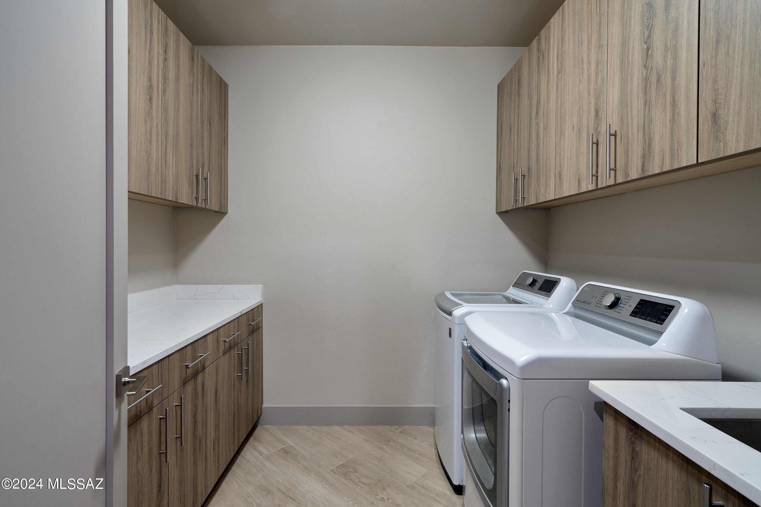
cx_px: 380
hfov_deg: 96.7
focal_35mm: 16
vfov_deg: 73.7
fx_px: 338
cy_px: 254
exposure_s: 1
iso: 200
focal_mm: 16
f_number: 11
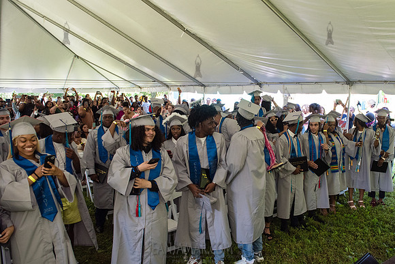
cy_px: 137
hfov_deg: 62.9
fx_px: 319
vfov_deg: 44.9
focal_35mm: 29
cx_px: 239
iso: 2500
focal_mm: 24
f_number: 4
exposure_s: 1/800
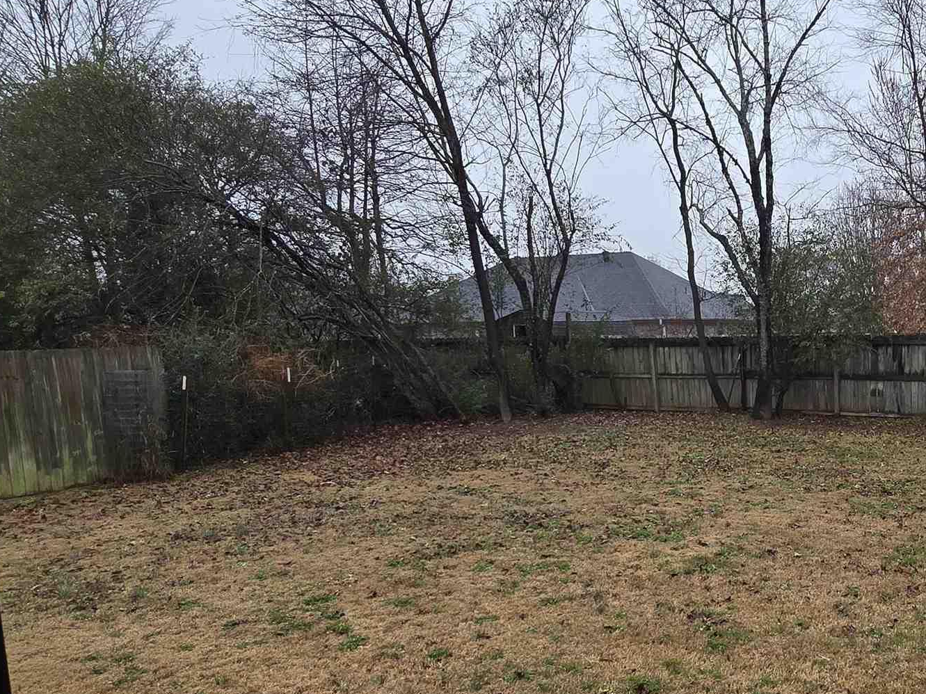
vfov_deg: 46.1
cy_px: 458
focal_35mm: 30
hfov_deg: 55.1
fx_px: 802
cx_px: 760
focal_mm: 2.2
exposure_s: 1/545
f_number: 2.2
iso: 50
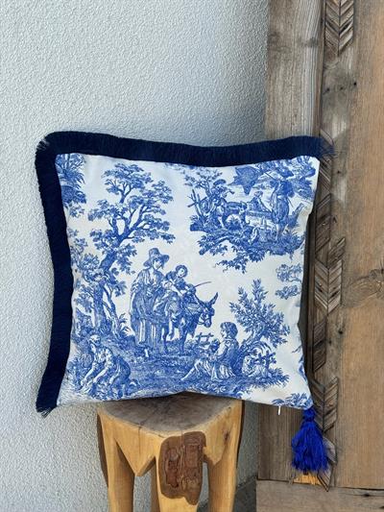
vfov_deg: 39.6
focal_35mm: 48
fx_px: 710
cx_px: 192
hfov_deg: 30.3
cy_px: 256
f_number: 1.78
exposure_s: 1/1427
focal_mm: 6.76
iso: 64
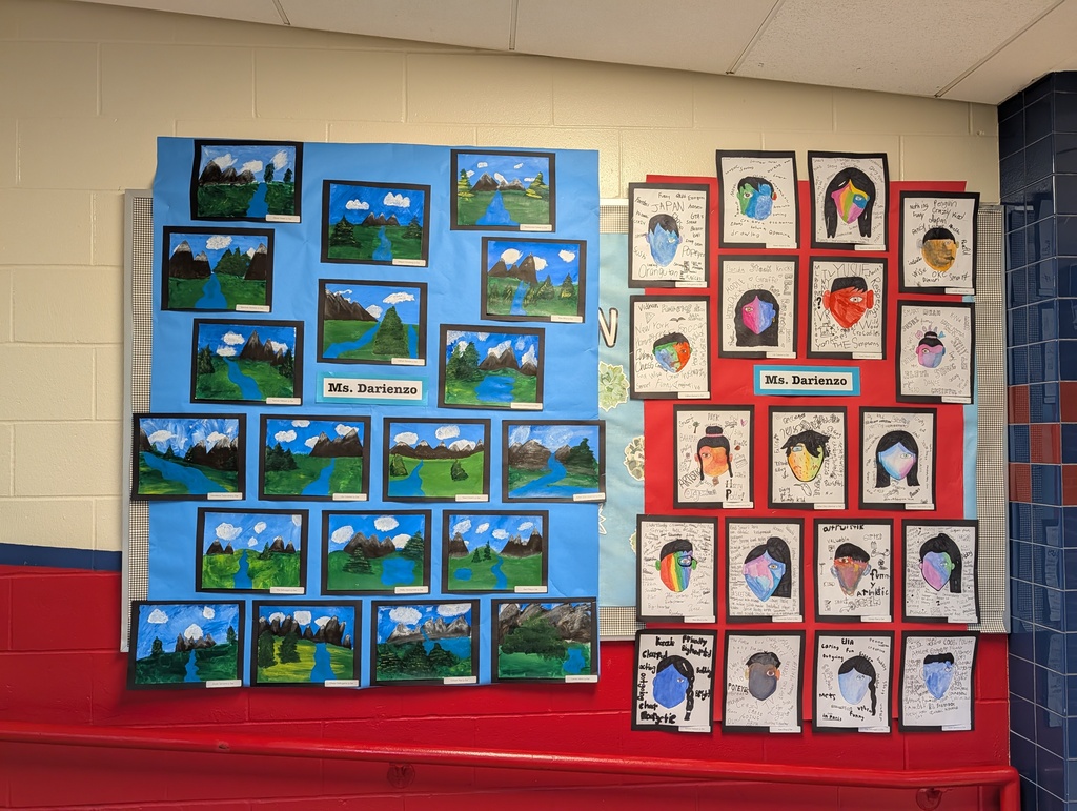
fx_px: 748
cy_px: 406
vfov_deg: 56.9
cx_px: 538
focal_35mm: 24
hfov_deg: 71.5
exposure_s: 1/120
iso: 338
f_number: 1.68
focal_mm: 6.9
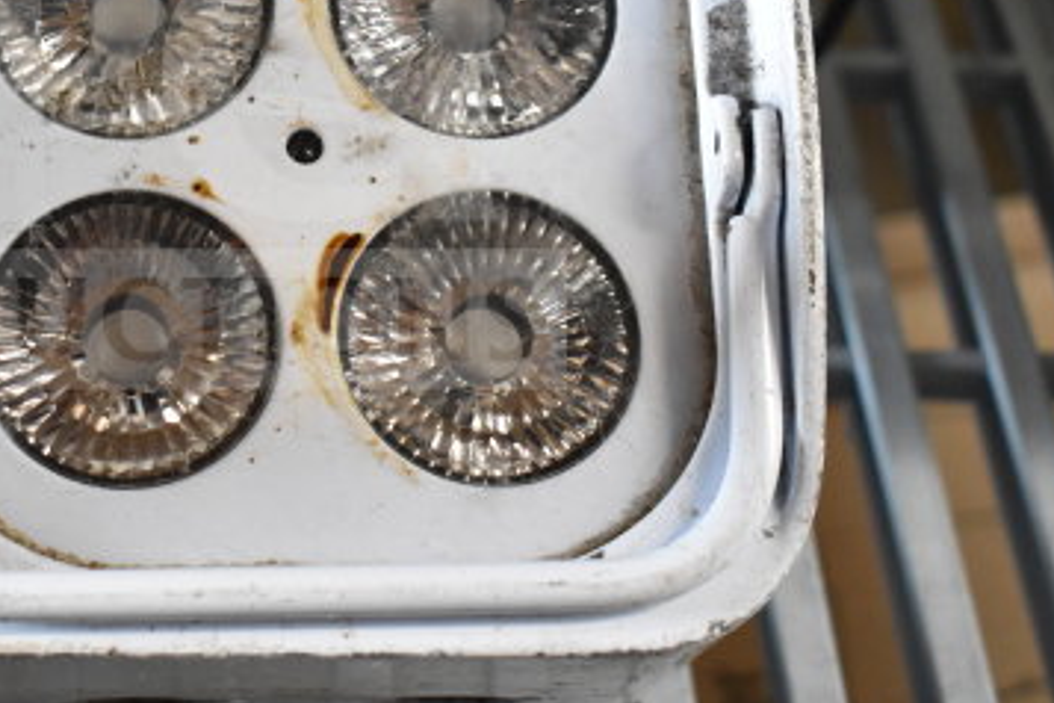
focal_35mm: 82
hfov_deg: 24.4
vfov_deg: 16.5
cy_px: 155
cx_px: 233
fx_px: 2401
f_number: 4.5
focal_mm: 32
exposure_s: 1/50
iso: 1600
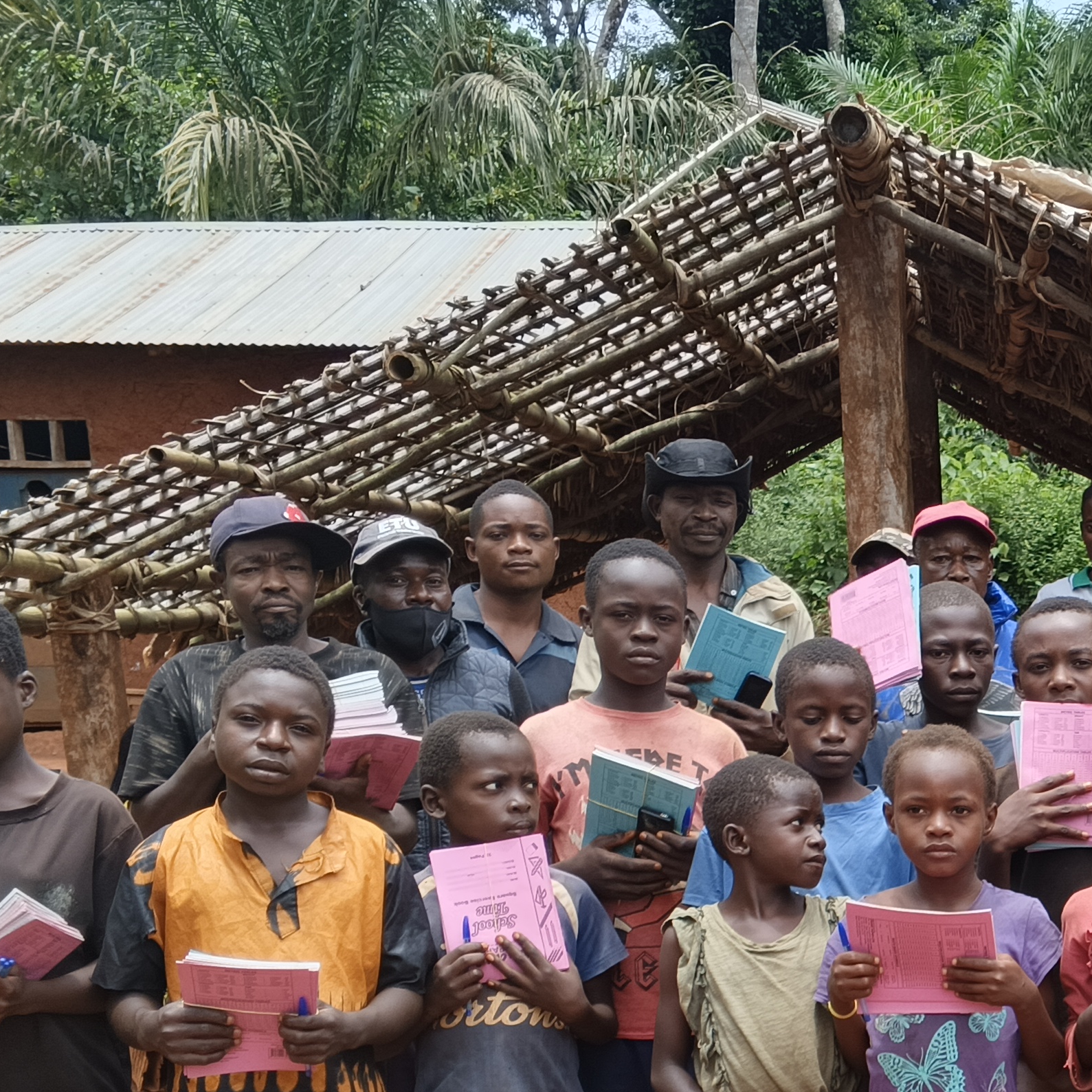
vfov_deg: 31.4
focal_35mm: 52
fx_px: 1856
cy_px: 959
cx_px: 1204
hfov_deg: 29.5
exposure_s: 1/152
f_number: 1.6
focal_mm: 4.09
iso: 50
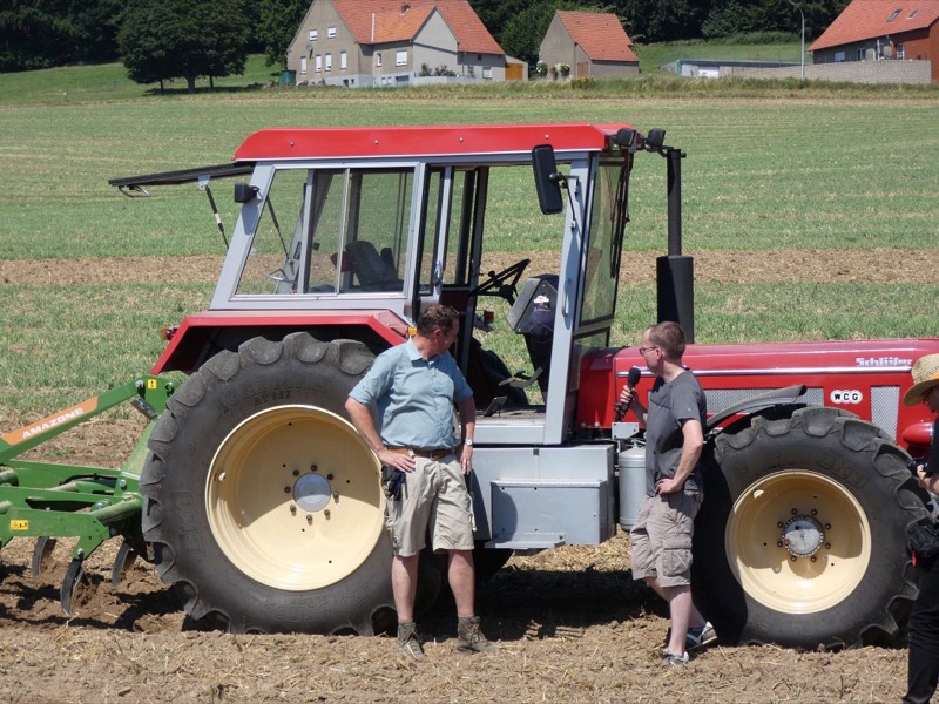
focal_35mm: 132
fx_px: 3581
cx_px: 470
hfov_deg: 14.9
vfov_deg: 11.2
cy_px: 352
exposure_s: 1/500
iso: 80
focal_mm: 23.7
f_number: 5.2
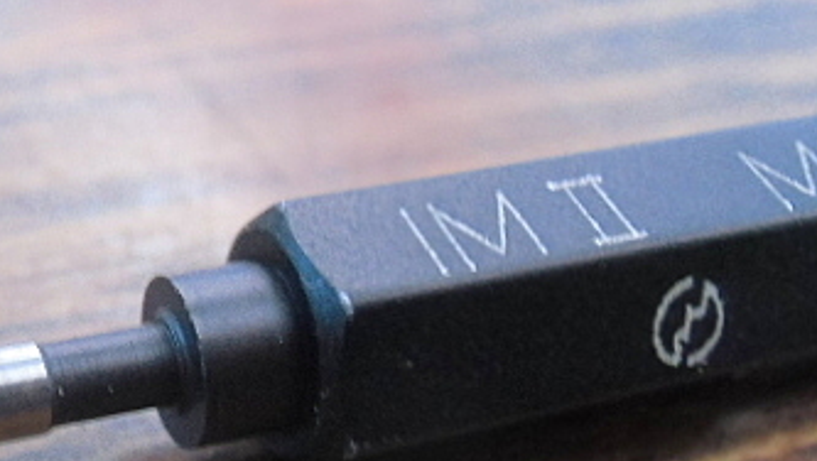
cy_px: 387
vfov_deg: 17.3
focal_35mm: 69
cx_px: 118
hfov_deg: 29.6
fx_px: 1496
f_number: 3.7
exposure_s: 1/13
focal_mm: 5.93
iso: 400
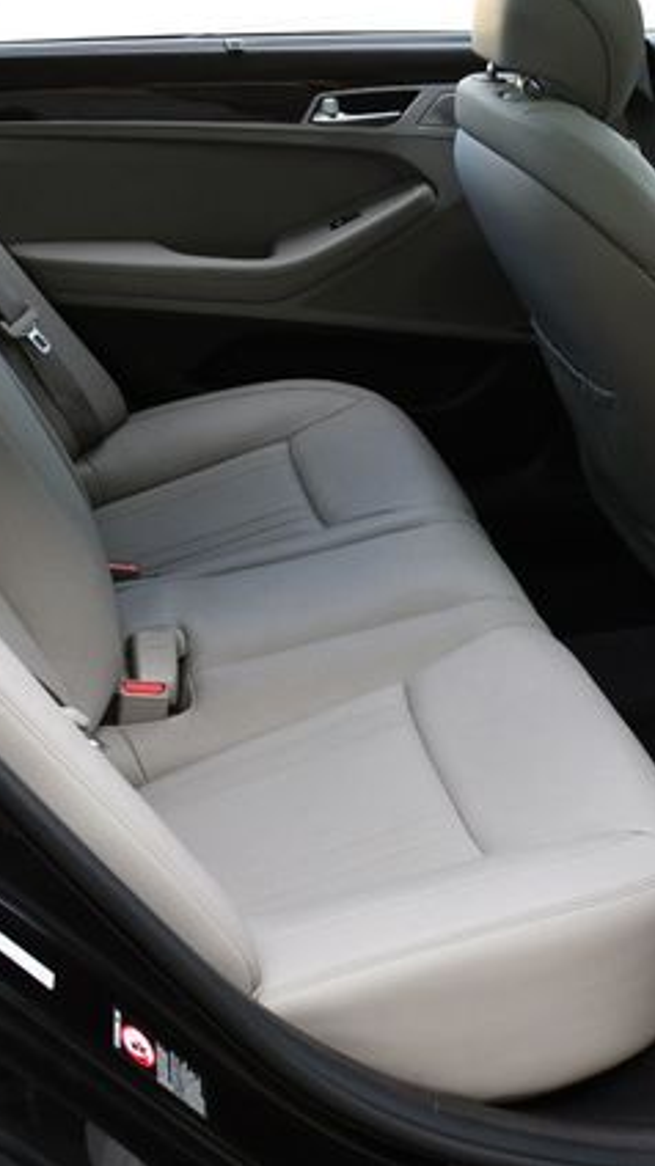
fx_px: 1763
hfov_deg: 21.0
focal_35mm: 57
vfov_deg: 36.6
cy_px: 580
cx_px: 396
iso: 400
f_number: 4
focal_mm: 18
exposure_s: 1/250
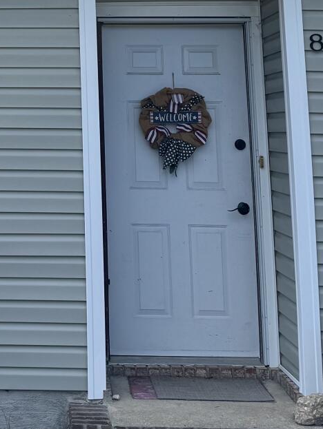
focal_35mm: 77
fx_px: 957
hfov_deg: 18.6
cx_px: -6
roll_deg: -0.1
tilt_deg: +9.7
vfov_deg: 23.9
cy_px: -29
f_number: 1.78
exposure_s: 1/2710
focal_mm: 6.76
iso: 80
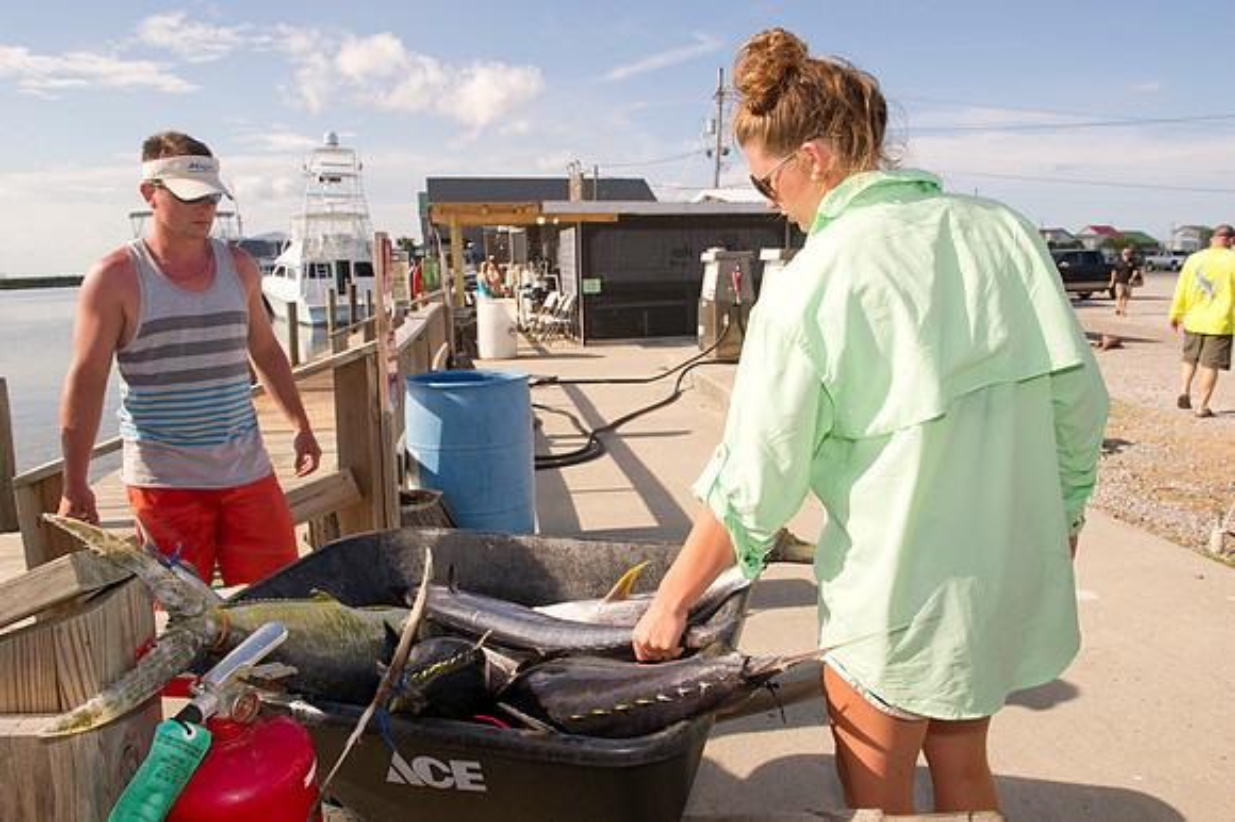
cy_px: 411
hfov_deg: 73.8
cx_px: 618
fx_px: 823
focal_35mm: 24
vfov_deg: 53.1
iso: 200
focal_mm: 24
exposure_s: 1/250
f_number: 10
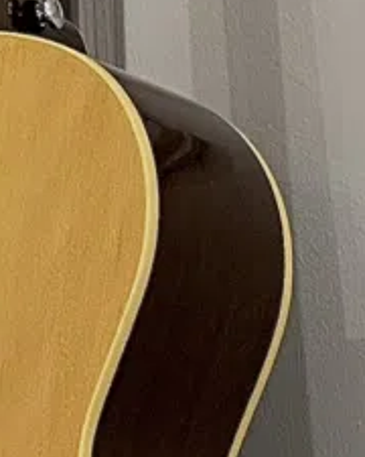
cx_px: -120
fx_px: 2890
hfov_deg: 7.1
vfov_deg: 9.0
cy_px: 83
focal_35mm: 214
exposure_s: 1/50
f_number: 2.8
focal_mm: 9
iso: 500
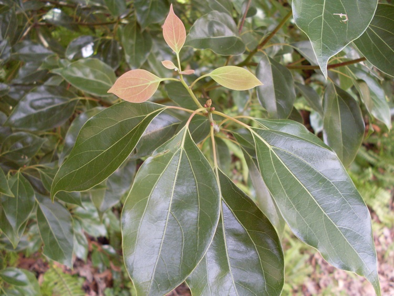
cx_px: 197
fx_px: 433
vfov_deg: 37.7
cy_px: 148
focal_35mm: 38
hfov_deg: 49.0
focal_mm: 6.3
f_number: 2.8
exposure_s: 1/45
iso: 100
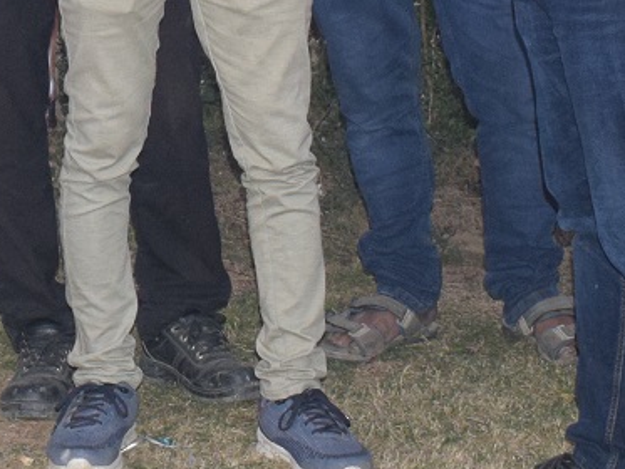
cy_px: -80
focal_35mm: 195
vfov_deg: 7.6
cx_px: -152
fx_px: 3522
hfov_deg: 10.0
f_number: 4.2
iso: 1250
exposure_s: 1/60
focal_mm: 28
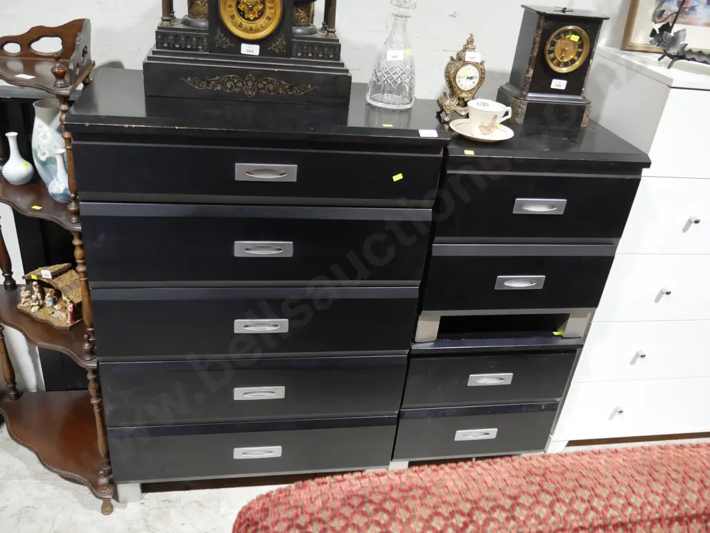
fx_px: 616
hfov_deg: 59.9
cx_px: 355
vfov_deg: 46.8
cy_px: 266
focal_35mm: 30
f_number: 3.6
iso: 800
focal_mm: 15
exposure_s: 1/60
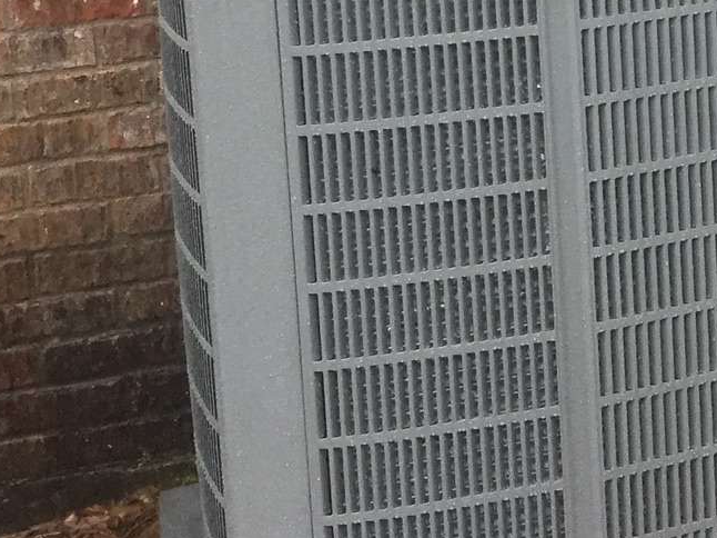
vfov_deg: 15.3
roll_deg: +1.3
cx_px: 909
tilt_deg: -7.2
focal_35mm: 92
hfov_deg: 19.8
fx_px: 1905
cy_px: -169
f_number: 2.2
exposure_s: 1/30
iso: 50
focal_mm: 4.15
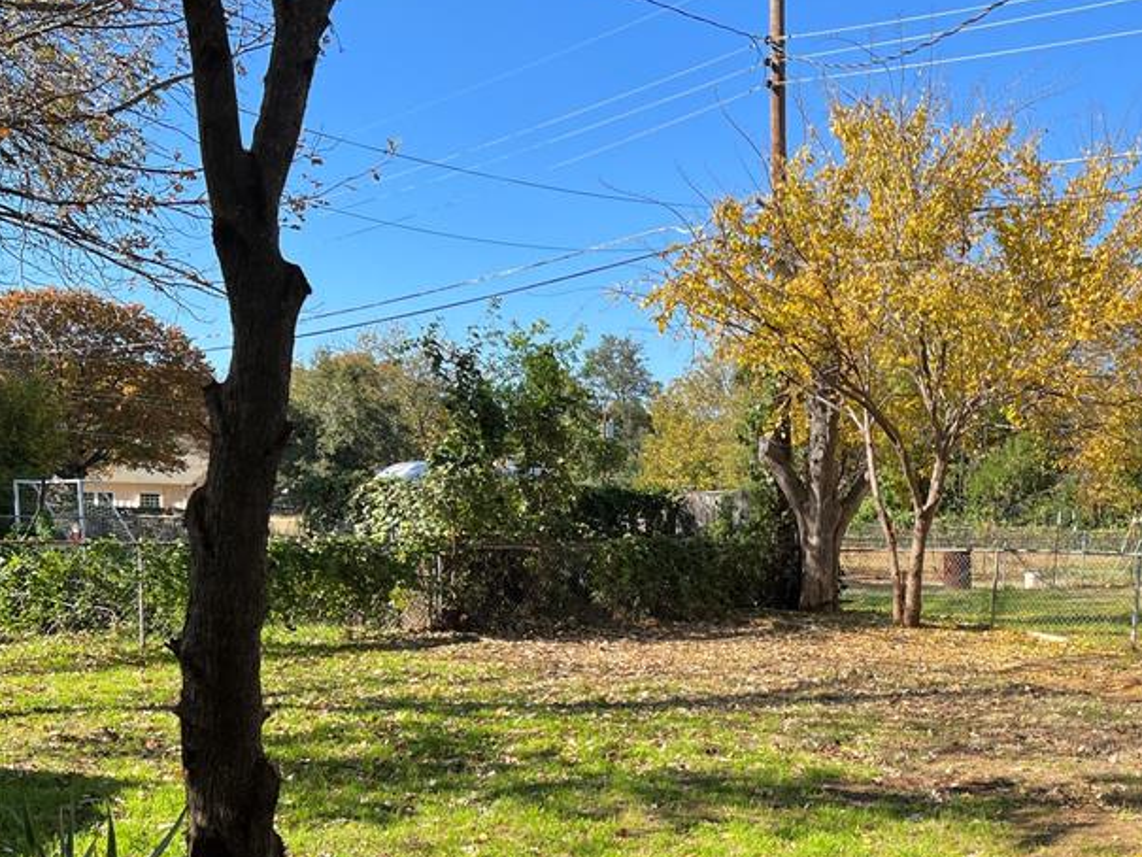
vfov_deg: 32.3
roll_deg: -1.2
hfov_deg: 41.8
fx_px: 1452
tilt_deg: -5.4
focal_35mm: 44
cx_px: 840
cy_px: 642
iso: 50
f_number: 1.5
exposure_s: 1/1972
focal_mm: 5.7
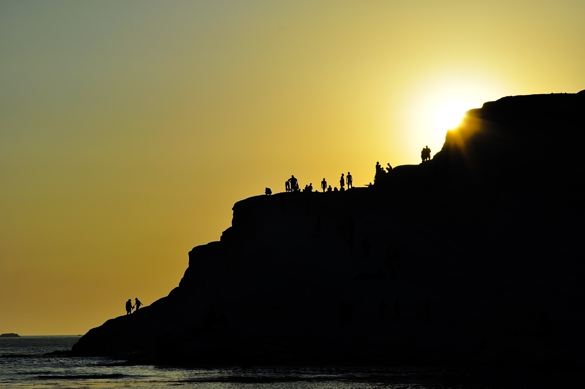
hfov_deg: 14.0
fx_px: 2386
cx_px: 292
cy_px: 194
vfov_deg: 9.3
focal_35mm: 147
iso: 250
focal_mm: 98
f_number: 16
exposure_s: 1/1250
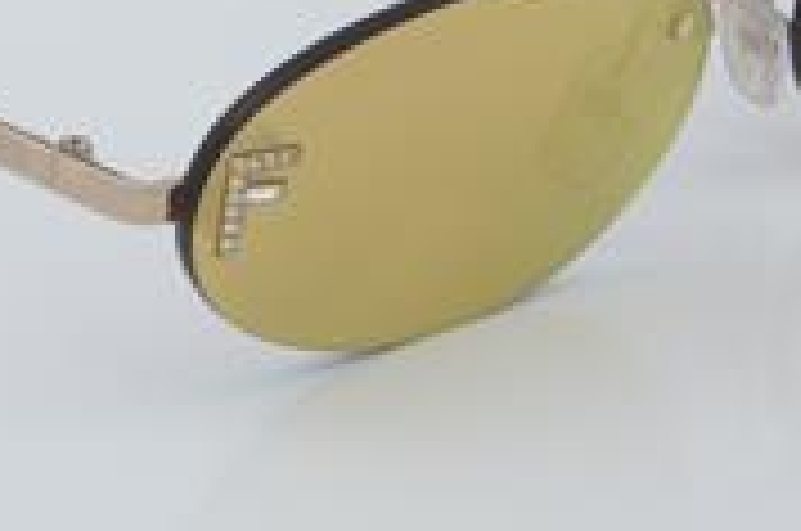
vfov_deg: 8.1
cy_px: 68
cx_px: 225
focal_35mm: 169
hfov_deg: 12.2
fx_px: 3753
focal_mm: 50
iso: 100
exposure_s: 1/3
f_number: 32
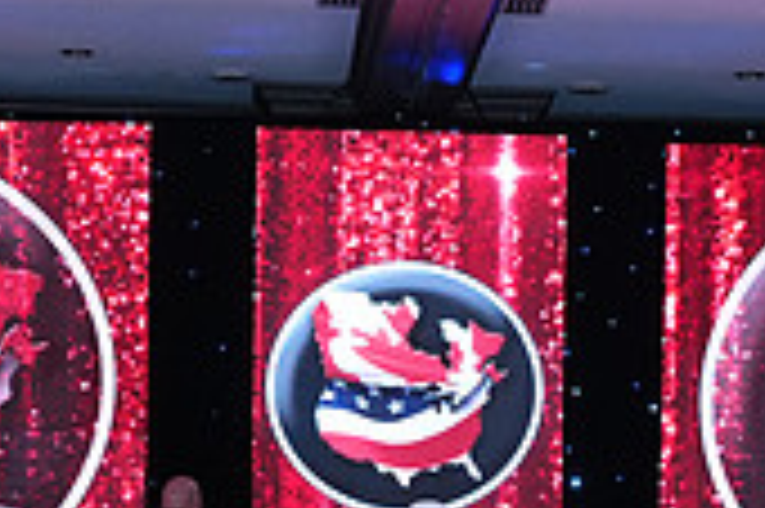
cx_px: 454
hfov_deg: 13.1
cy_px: 811
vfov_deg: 8.5
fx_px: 3333
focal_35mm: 157
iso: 2500
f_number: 5
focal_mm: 46
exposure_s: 1/250
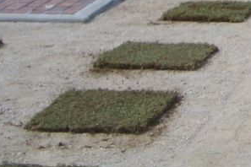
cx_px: 397
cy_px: -125
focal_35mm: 157
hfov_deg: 12.3
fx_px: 1095
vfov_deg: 8.4
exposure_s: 1/400
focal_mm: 5.8
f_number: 4.3
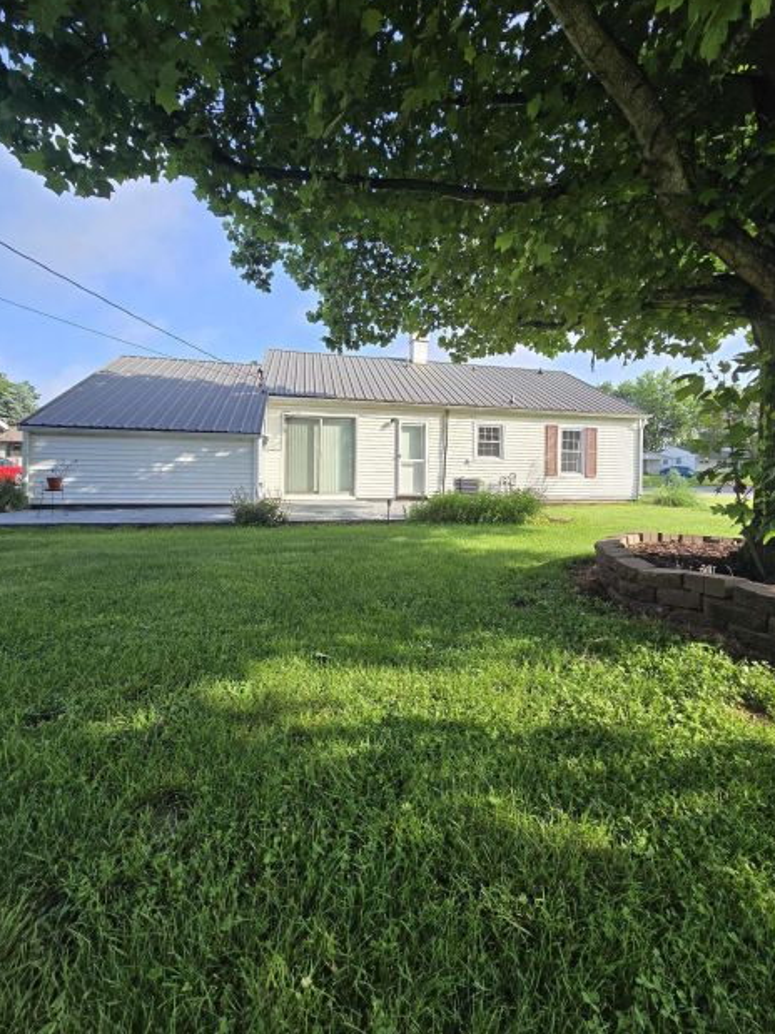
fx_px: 418
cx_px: 406
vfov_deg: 101.9
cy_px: 482
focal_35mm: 14
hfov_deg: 85.6
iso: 50
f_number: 2.2
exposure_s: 1/850
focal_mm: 2.2
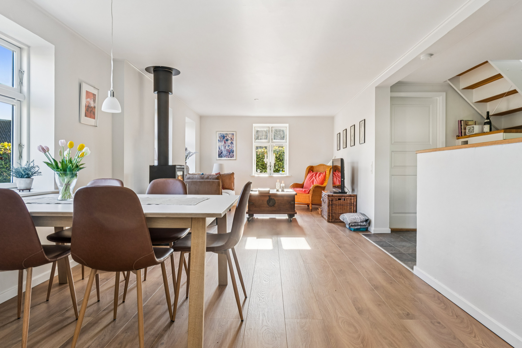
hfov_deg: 77.3
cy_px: 174
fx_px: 326
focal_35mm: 22
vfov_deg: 56.1
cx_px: 261
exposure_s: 1/15
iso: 200
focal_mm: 15
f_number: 8
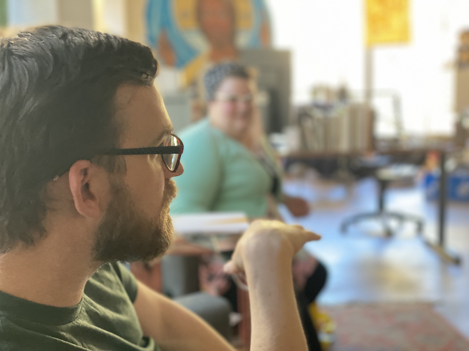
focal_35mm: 52
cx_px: 234
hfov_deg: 36.8
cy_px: 176
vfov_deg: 28.0
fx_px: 705
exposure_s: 1/40
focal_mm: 6
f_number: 2
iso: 400
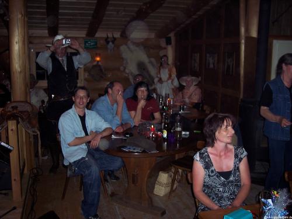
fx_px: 329
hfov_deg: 47.9
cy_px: 110
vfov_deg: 36.8
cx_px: 146
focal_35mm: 39
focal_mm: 8
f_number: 2.8
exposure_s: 1/60
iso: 100
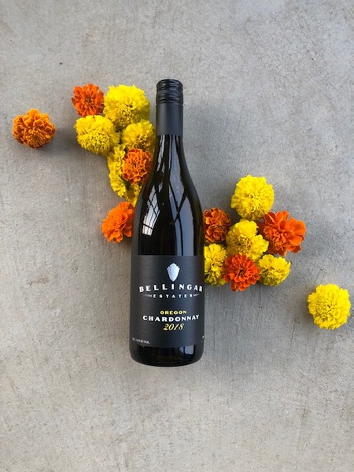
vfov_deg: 63.4
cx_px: 177
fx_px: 382
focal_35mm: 28
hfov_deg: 49.7
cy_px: 236
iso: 32
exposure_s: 1/120
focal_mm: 3.99
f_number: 1.8
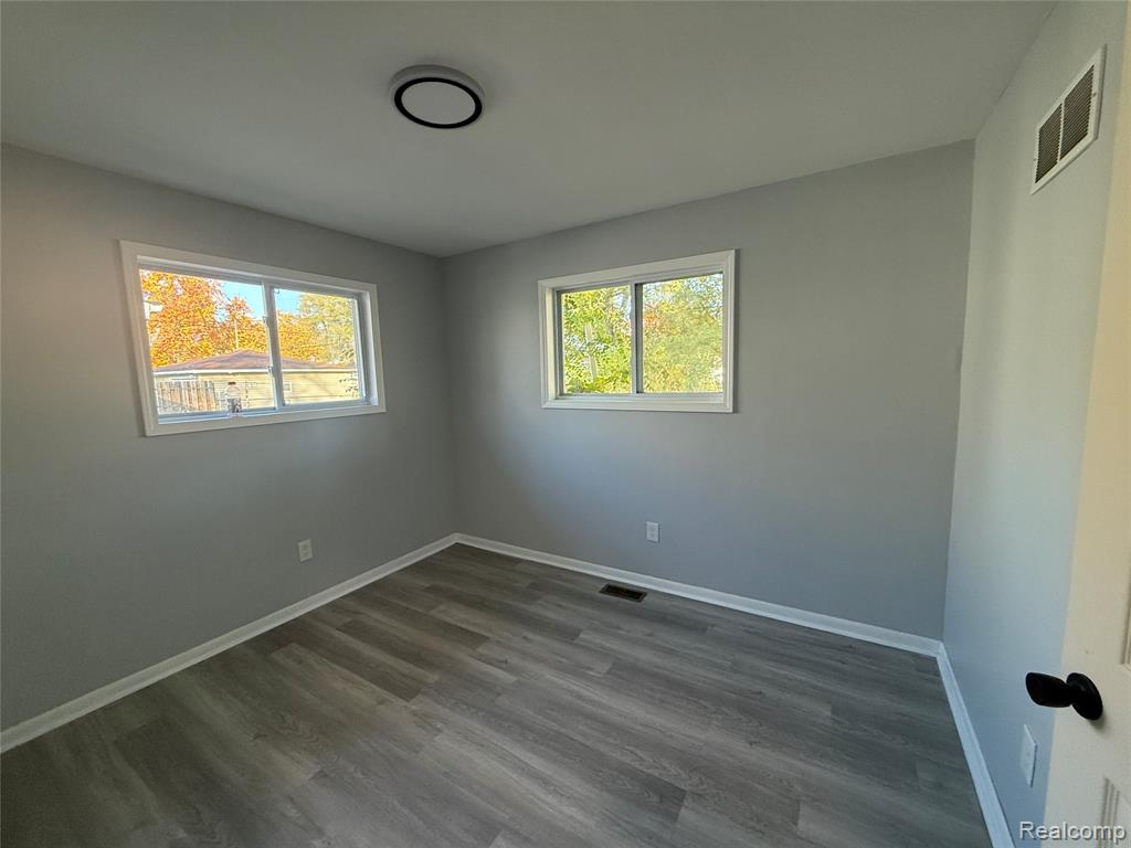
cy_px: 424
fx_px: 457
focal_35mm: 14
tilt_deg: -5.3
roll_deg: +1.6
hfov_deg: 102.1
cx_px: 566
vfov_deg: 85.7
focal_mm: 2.22
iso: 250
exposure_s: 1/120
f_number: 2.2
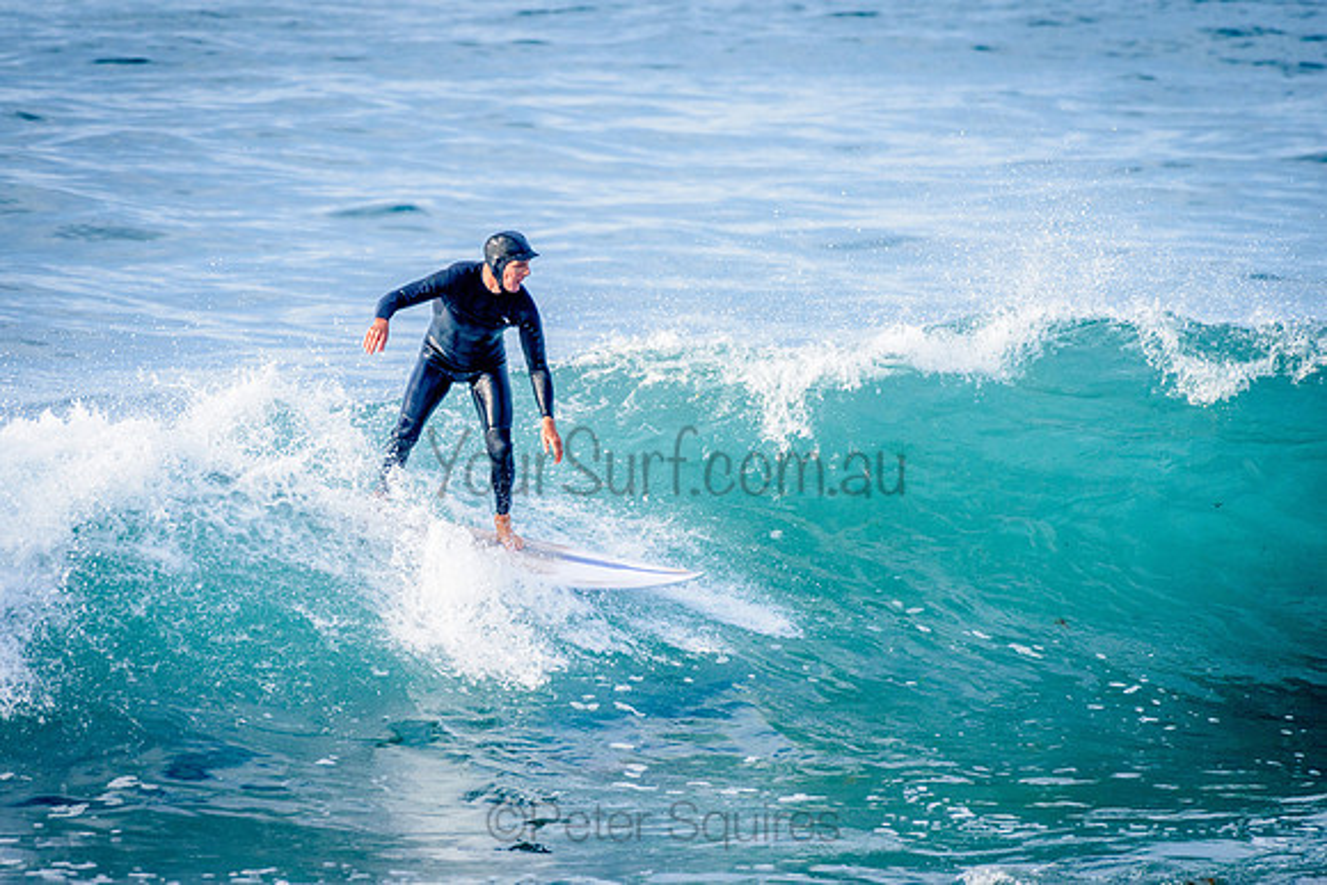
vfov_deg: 2.2
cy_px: 389
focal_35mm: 612
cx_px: 525
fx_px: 22578
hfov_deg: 3.4
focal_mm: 500
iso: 560
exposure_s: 1/2000
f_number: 5.6
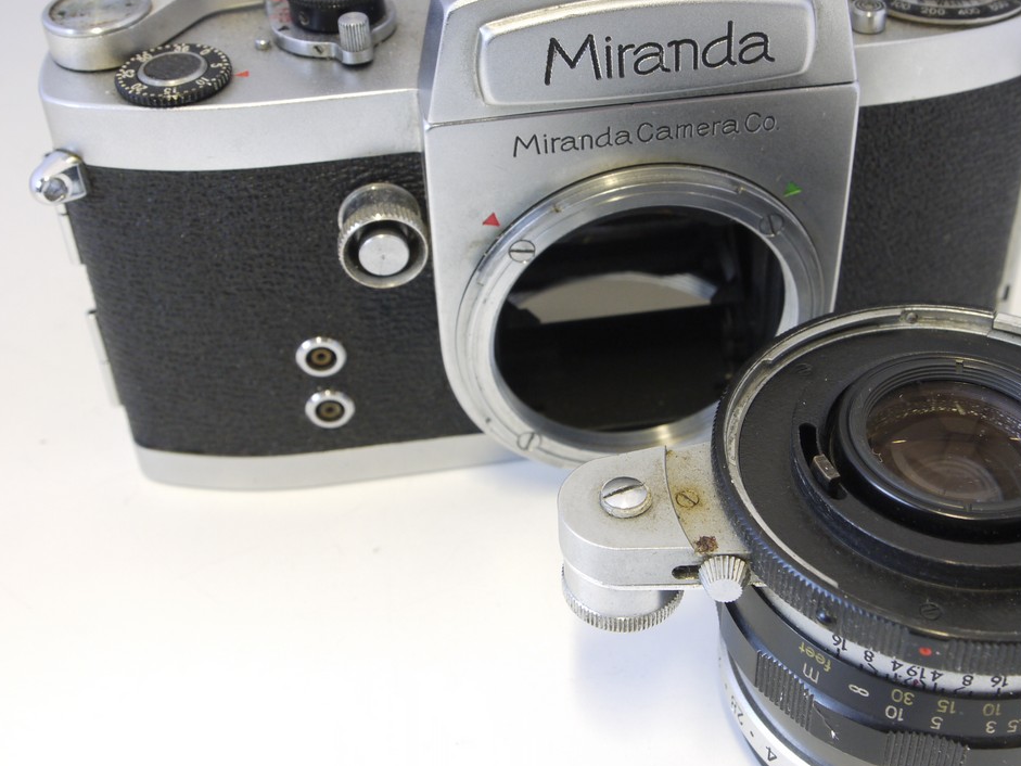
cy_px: 297
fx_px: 1504
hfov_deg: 37.4
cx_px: 590
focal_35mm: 51
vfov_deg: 28.5
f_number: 8
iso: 400
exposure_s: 1/8
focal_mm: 20
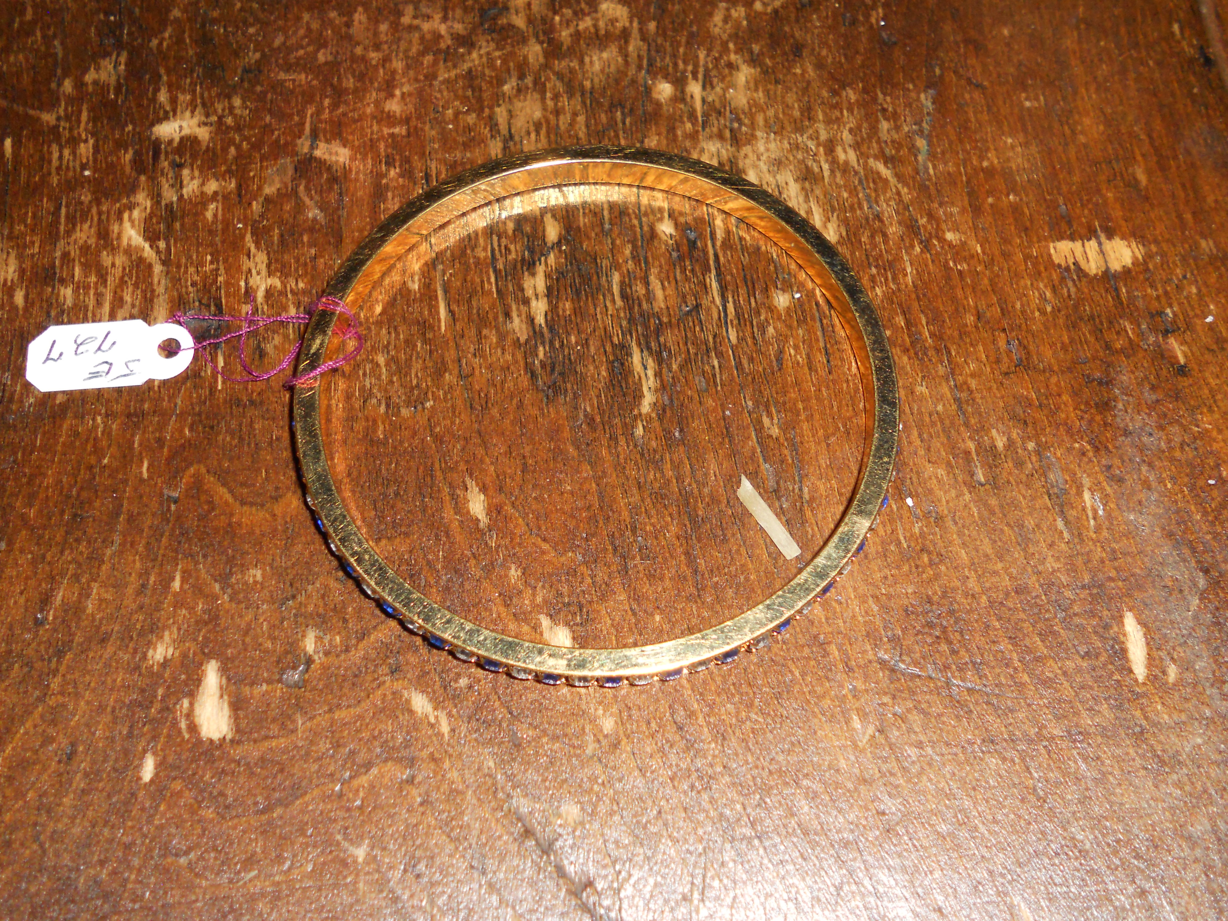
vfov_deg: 44.2
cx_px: 614
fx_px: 1135
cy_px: 460
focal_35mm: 32
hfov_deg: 56.8
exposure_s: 1/25
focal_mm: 5.8
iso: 200
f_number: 8.8
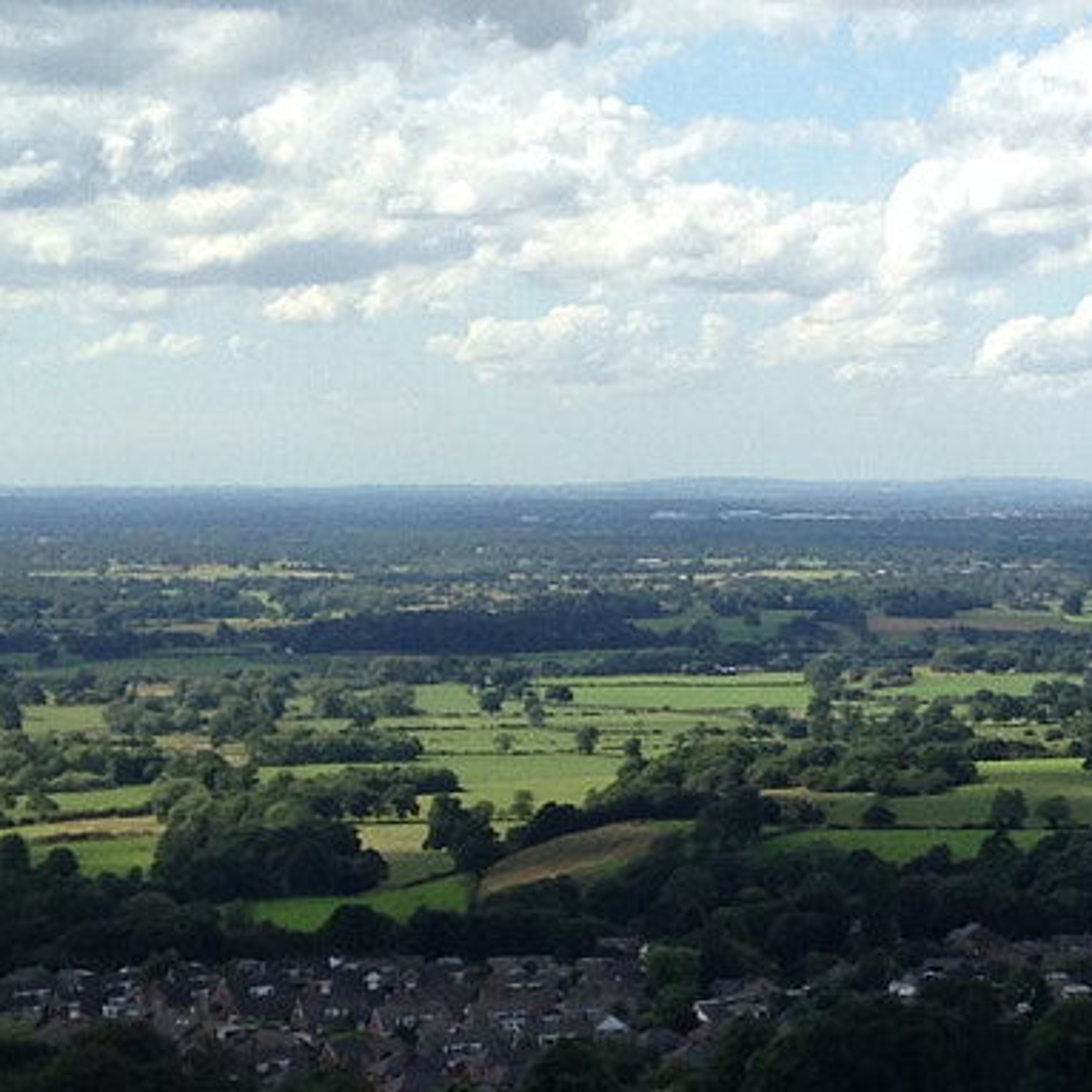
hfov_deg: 13.6
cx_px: 1540
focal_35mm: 122
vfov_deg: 14.2
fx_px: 4354
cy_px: 935
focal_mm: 4.12
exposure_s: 1/1355
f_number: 2.4
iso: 50
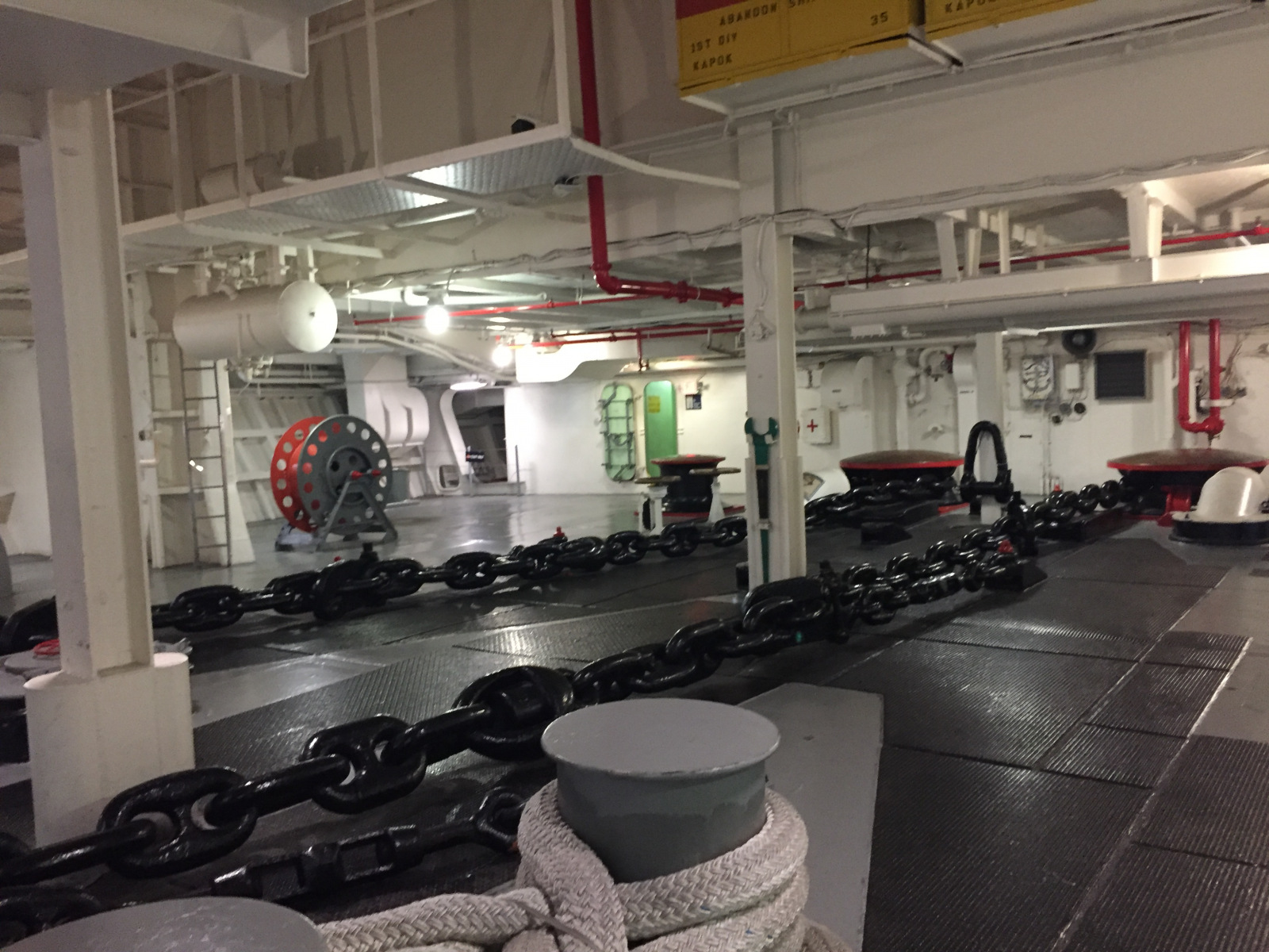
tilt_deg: -2.9
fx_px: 1063
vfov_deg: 48.2
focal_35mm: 29
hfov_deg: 61.7
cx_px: 634
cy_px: 476
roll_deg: +1.1
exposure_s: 1/15
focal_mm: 4.15
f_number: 2.2
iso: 250
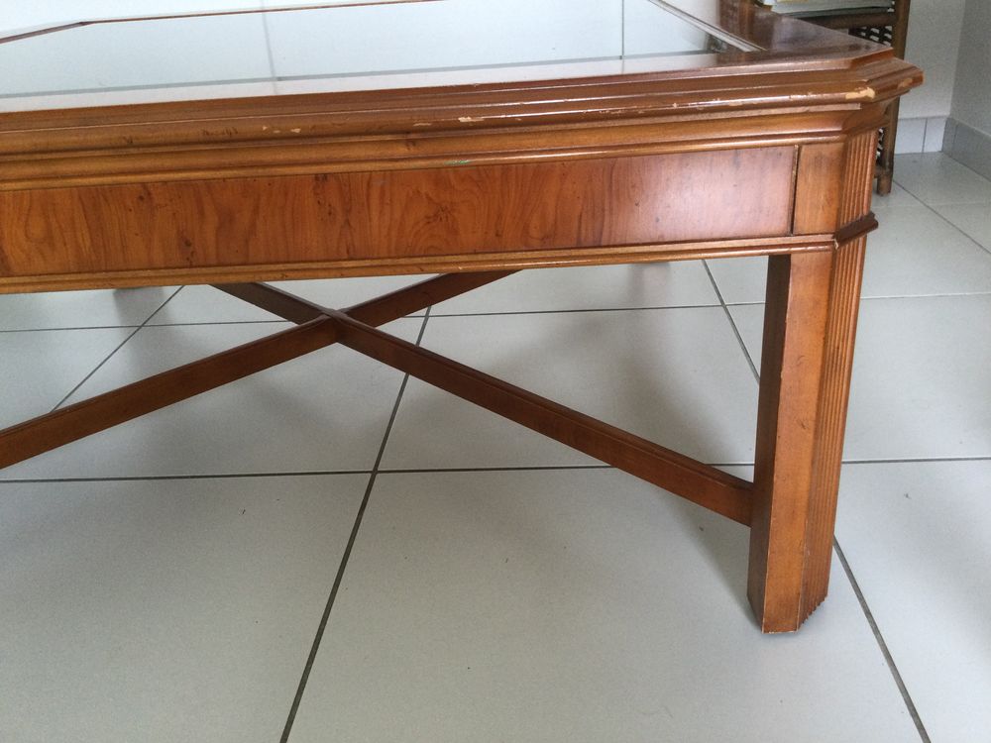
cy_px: 372
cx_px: 496
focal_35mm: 31
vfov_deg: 45.4
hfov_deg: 58.4
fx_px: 887
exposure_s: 1/33
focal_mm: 3.3
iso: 64
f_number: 2.4
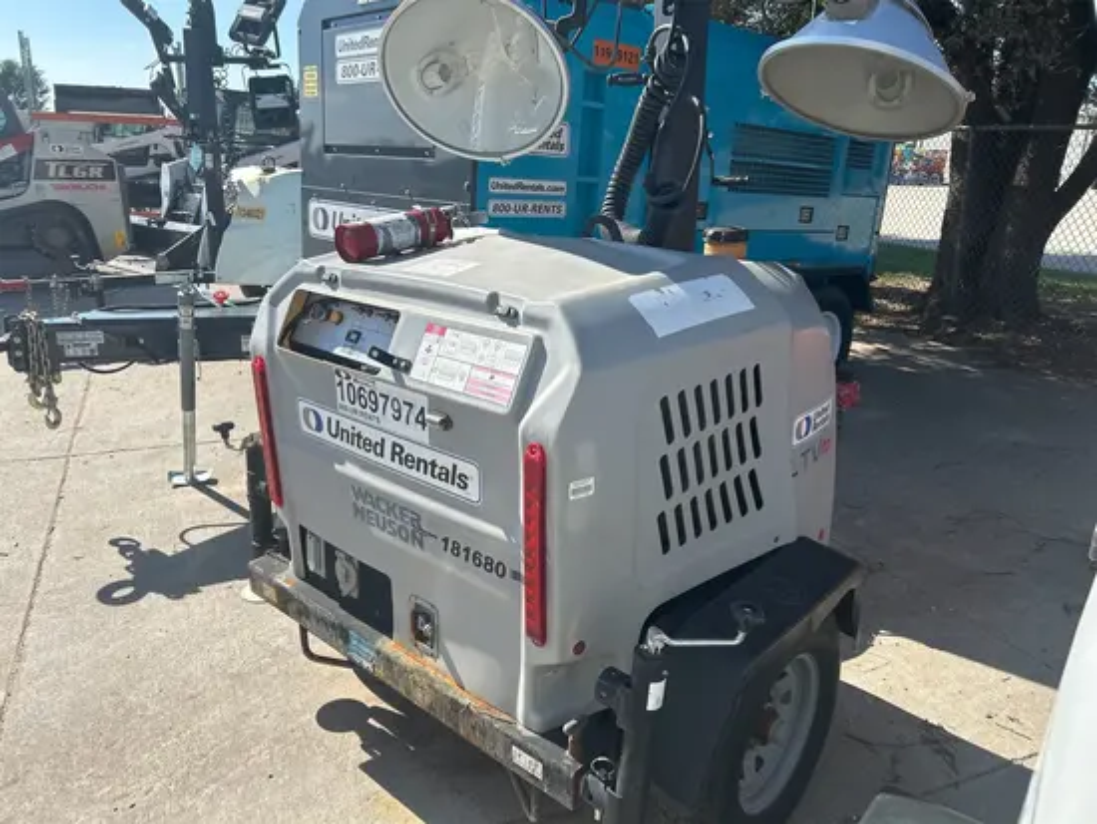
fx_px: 824
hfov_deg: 67.3
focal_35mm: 26
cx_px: 548
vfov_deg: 53.1
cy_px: 412
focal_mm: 5.7
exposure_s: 1/3077
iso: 50
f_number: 1.5
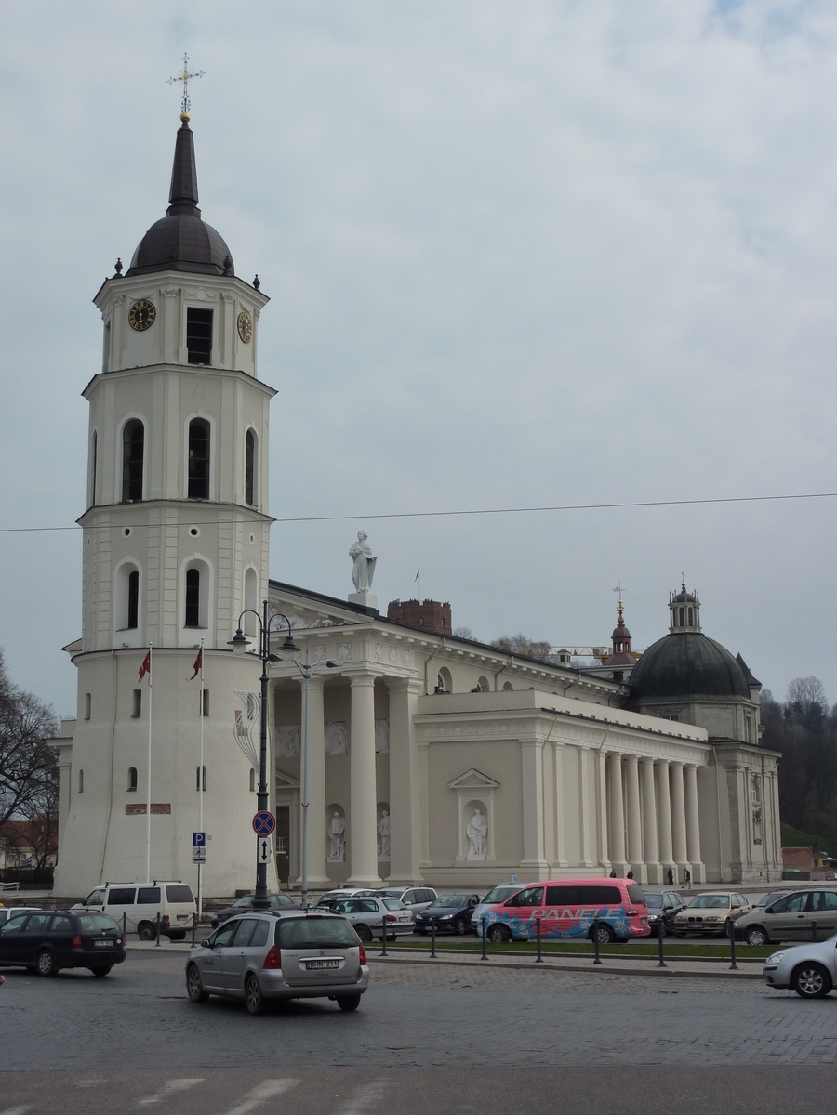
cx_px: 418
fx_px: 1676
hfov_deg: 28.0
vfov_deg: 36.8
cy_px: 558
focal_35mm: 52
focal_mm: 8.5
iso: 125
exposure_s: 1/800
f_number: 5.6
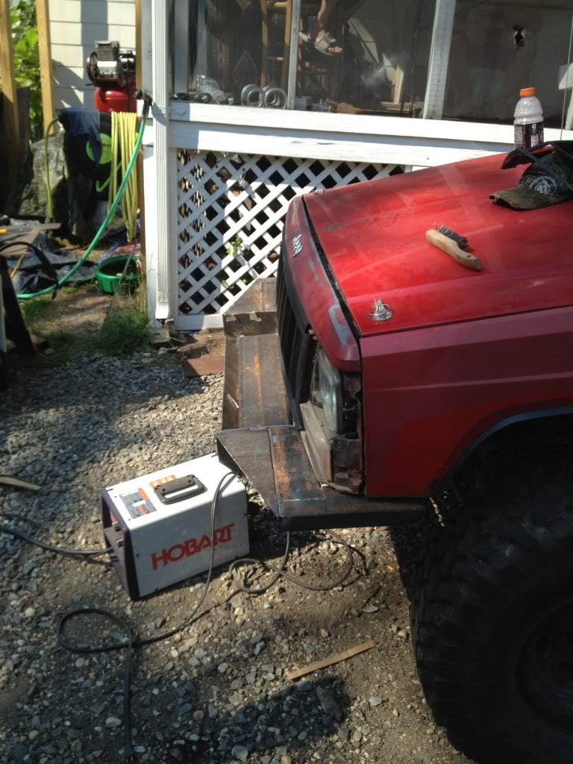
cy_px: 382
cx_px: 286
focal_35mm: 35
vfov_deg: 52.6
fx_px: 772
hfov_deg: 40.7
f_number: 2.4
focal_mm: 4.3
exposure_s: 1/657
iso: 64
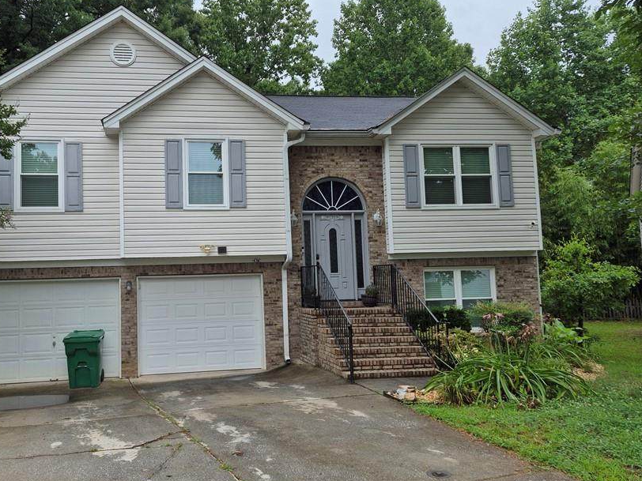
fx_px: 538
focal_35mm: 29
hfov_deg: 60.9
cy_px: 244
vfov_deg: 48.2
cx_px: 242
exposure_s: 1/303
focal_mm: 5.4
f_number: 1.8
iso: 25
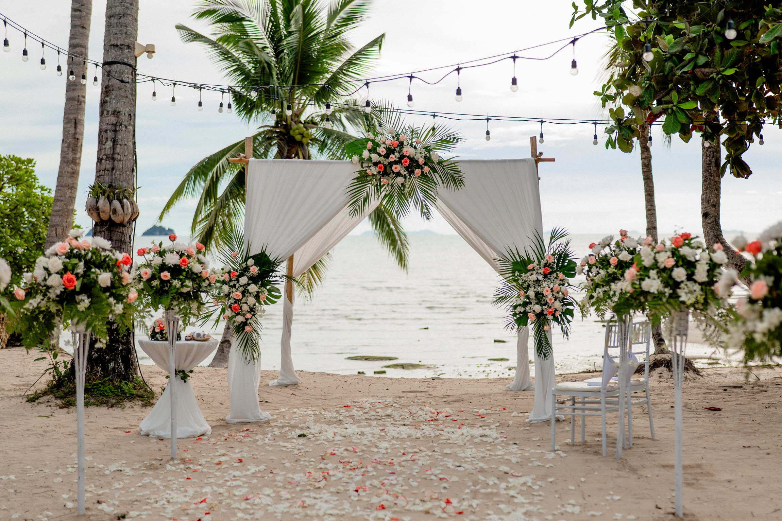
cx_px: 408
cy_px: 254
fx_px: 1143
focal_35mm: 53
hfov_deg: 37.7
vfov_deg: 25.7
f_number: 2.2
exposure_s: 1/400
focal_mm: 50
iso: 100
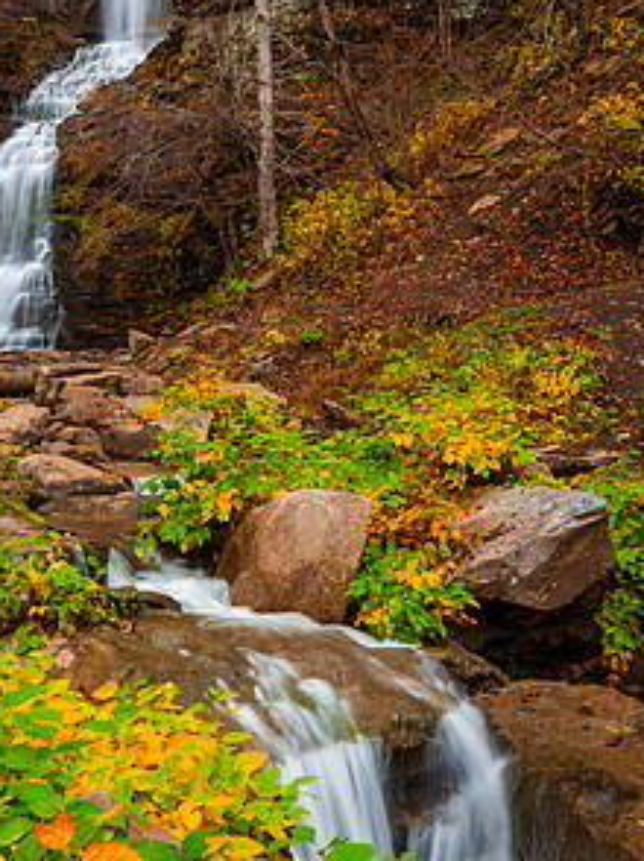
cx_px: 225
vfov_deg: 34.4
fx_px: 1391
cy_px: 395
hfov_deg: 26.0
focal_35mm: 56
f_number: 13
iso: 100
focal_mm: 38
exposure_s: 1/4
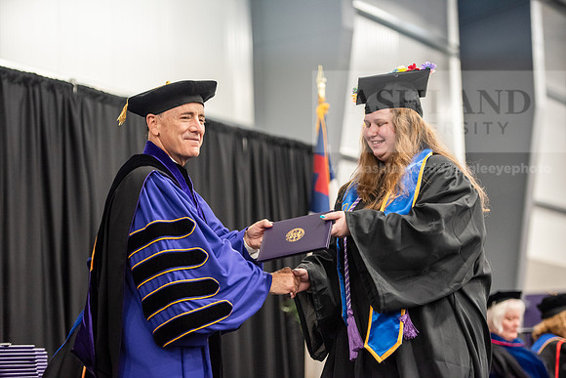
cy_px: 189
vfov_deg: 13.7
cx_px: 283
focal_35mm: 100
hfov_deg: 20.4
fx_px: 1573
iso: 3200
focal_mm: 100
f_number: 3.2
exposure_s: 1/200
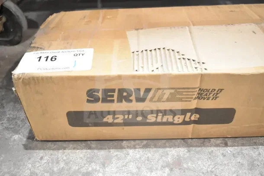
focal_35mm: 34
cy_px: 88
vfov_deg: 38.4
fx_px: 253
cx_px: 132
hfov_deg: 55.1
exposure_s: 1/40
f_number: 3.8
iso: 2800
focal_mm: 23
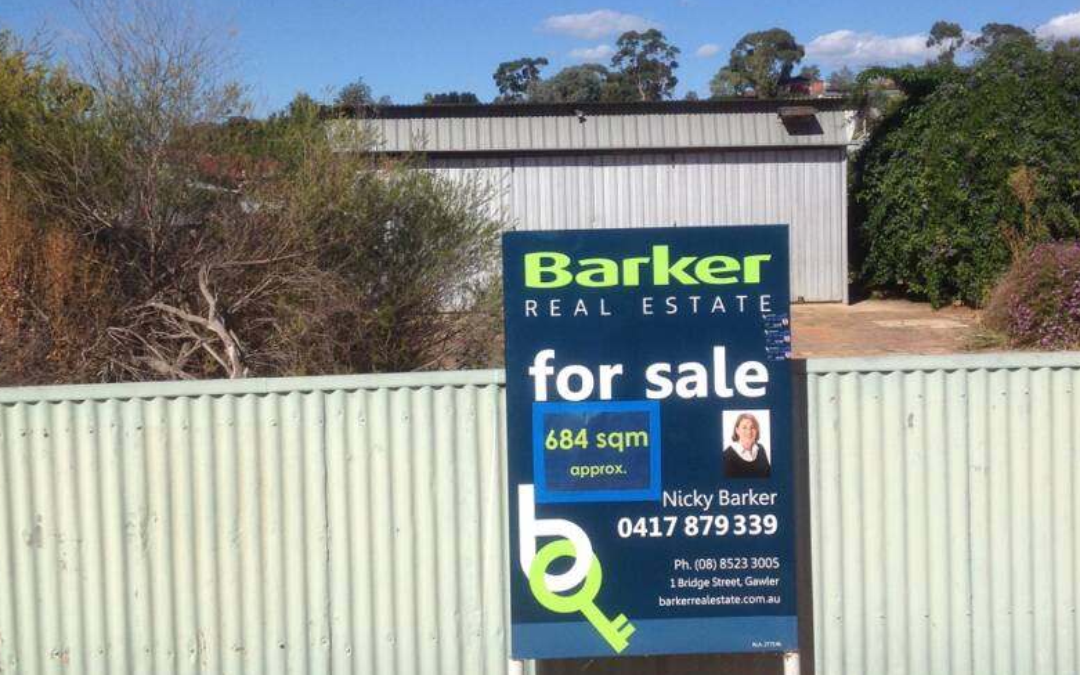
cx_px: 532
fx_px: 1118
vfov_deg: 33.5
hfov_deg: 51.5
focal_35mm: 38
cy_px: 289
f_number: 2.4
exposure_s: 1/3067
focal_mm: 4.28
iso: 50
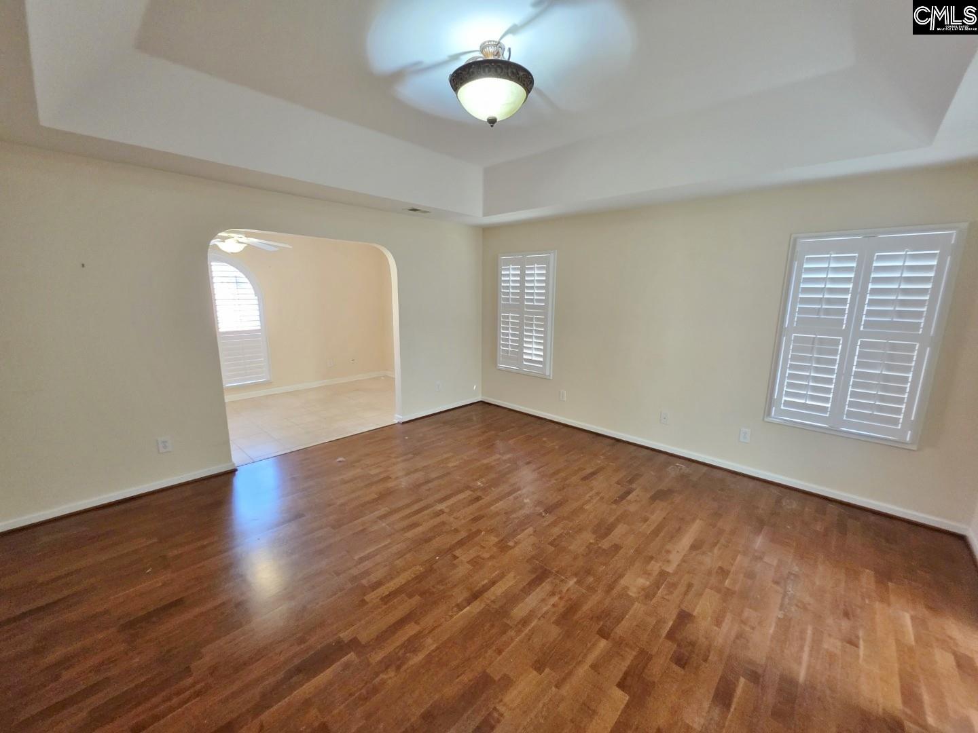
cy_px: 366
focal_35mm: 13
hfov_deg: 106.2
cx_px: 489
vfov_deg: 89.9
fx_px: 367
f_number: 1.9
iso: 250
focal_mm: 2.2
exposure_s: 1/60
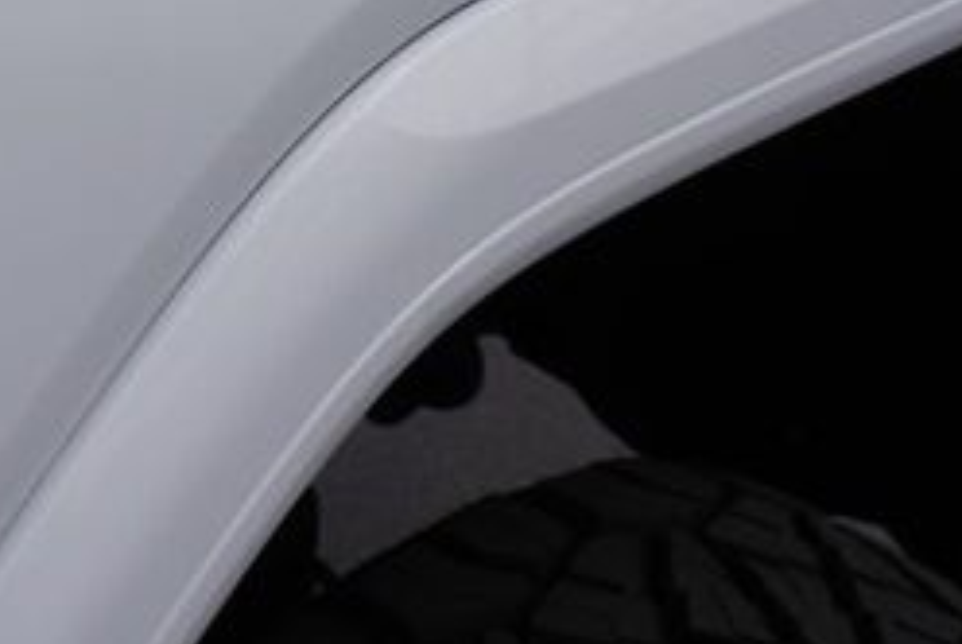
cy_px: -427
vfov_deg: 12.9
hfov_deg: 20.0
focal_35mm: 99
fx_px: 2649
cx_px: 19
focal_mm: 16
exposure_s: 1/320
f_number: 10
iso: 100
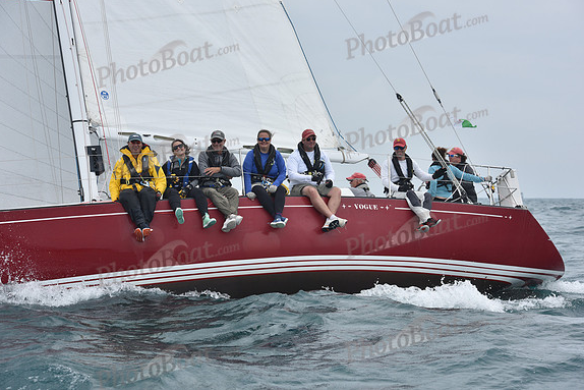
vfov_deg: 13.6
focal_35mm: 101
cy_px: 194
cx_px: 293
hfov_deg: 20.2
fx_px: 1639
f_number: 7.1
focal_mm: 100
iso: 250
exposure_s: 1/800
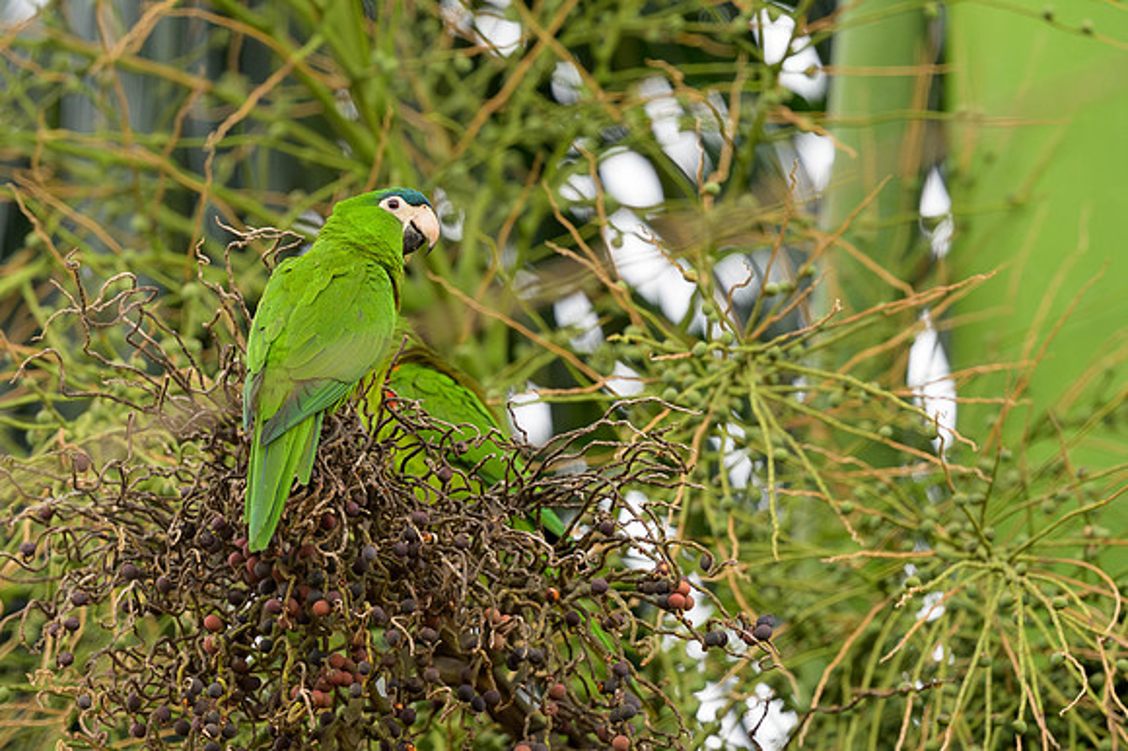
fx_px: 29314
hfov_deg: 2.2
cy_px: 297
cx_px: 493
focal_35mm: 936
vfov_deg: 1.5
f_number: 3.5
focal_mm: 400
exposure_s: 1/1250
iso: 1000
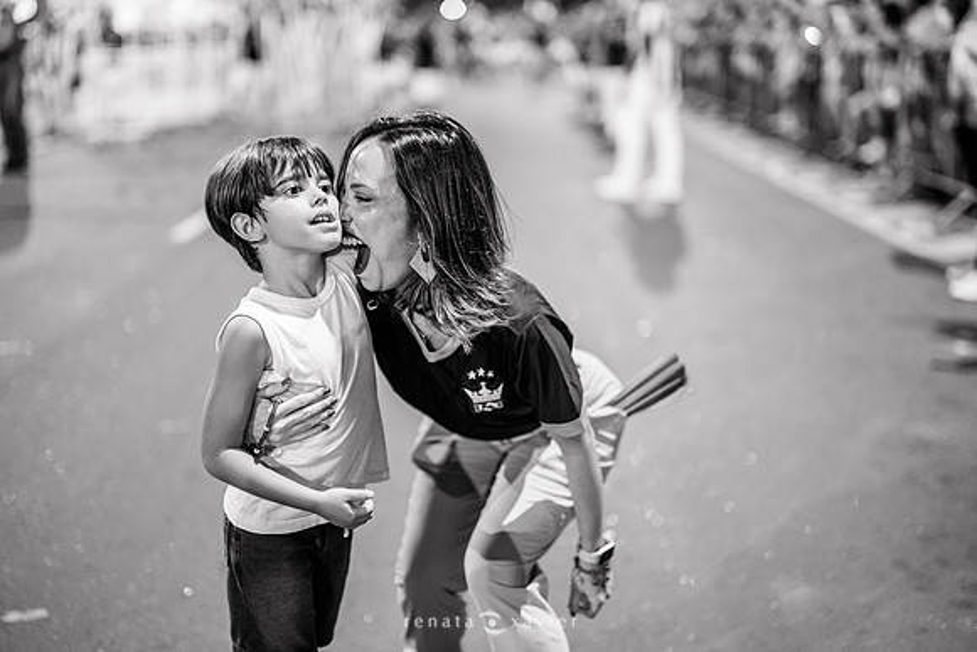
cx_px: 488
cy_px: 326
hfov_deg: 39.6
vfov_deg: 27.0
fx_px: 1357
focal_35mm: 50
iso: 2500
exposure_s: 1/320
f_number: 1.2
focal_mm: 50
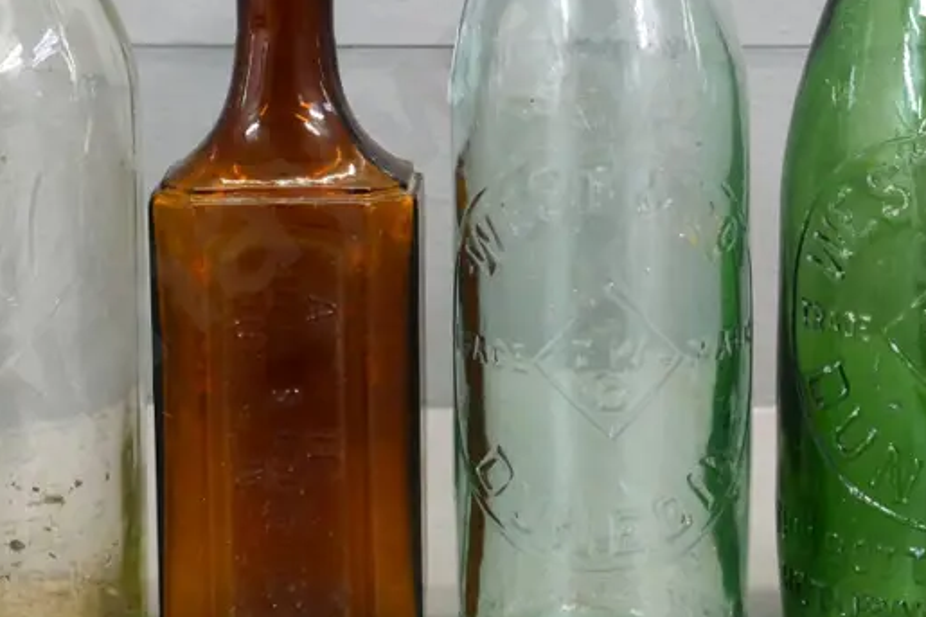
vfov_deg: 14.9
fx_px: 2340
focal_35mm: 91
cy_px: 79
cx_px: 457
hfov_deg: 22.4
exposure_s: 1/40
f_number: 7.1
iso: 3200
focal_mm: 22
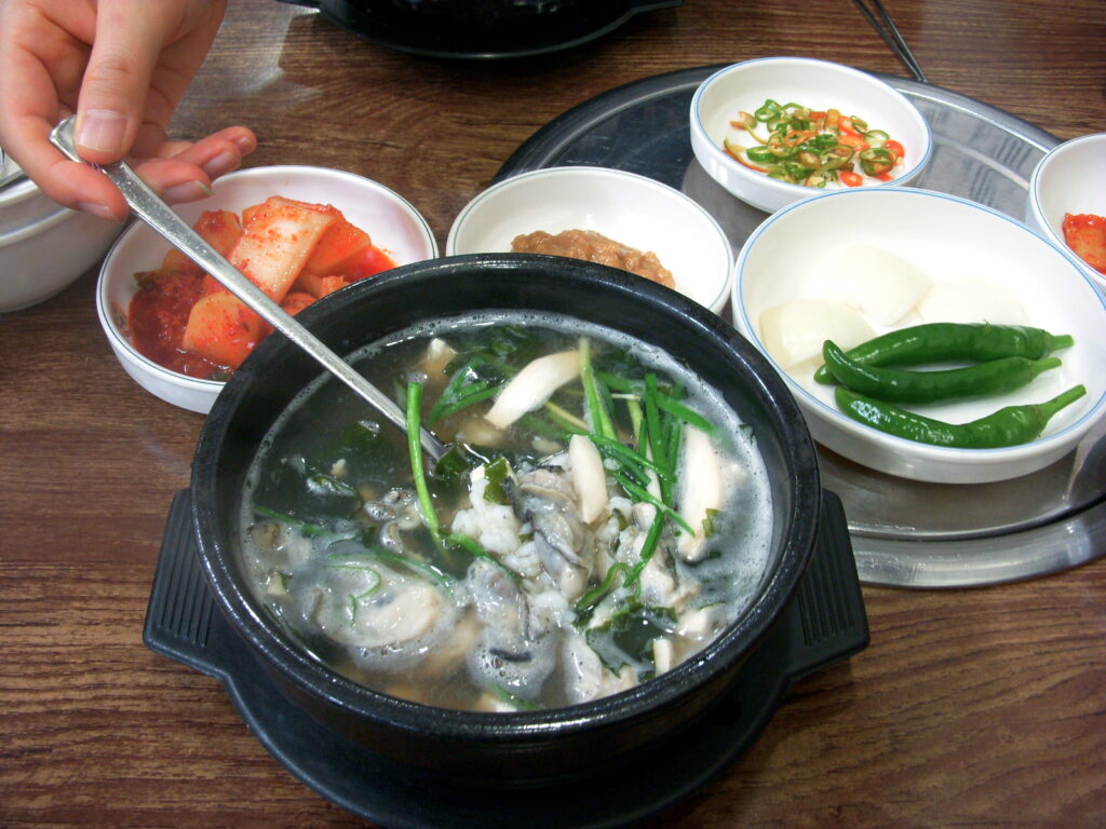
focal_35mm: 38
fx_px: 1214
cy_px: 414
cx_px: 553
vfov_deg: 37.7
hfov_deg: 49.0
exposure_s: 1/8
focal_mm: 6.3
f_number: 3.3
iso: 200
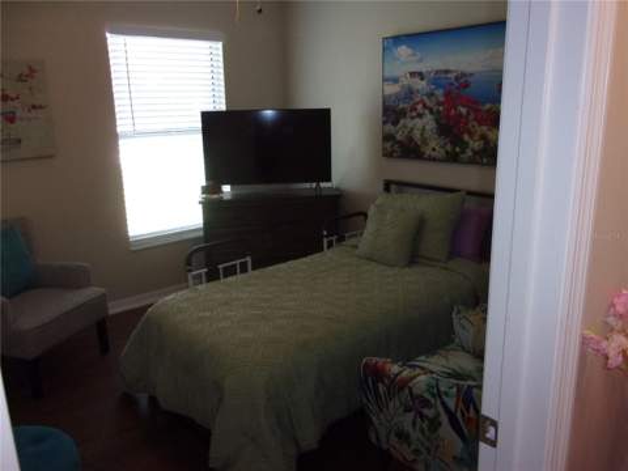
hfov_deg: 63.4
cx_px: 314
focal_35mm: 28
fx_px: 508
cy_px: 236
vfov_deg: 49.7
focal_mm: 5.1
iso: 200
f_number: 3.9
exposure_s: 1/34
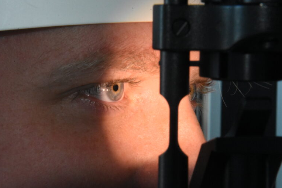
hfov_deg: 13.1
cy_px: 92
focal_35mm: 157
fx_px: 1229
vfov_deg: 8.7
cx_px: 138
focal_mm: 100
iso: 6400
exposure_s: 1/40
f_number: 29
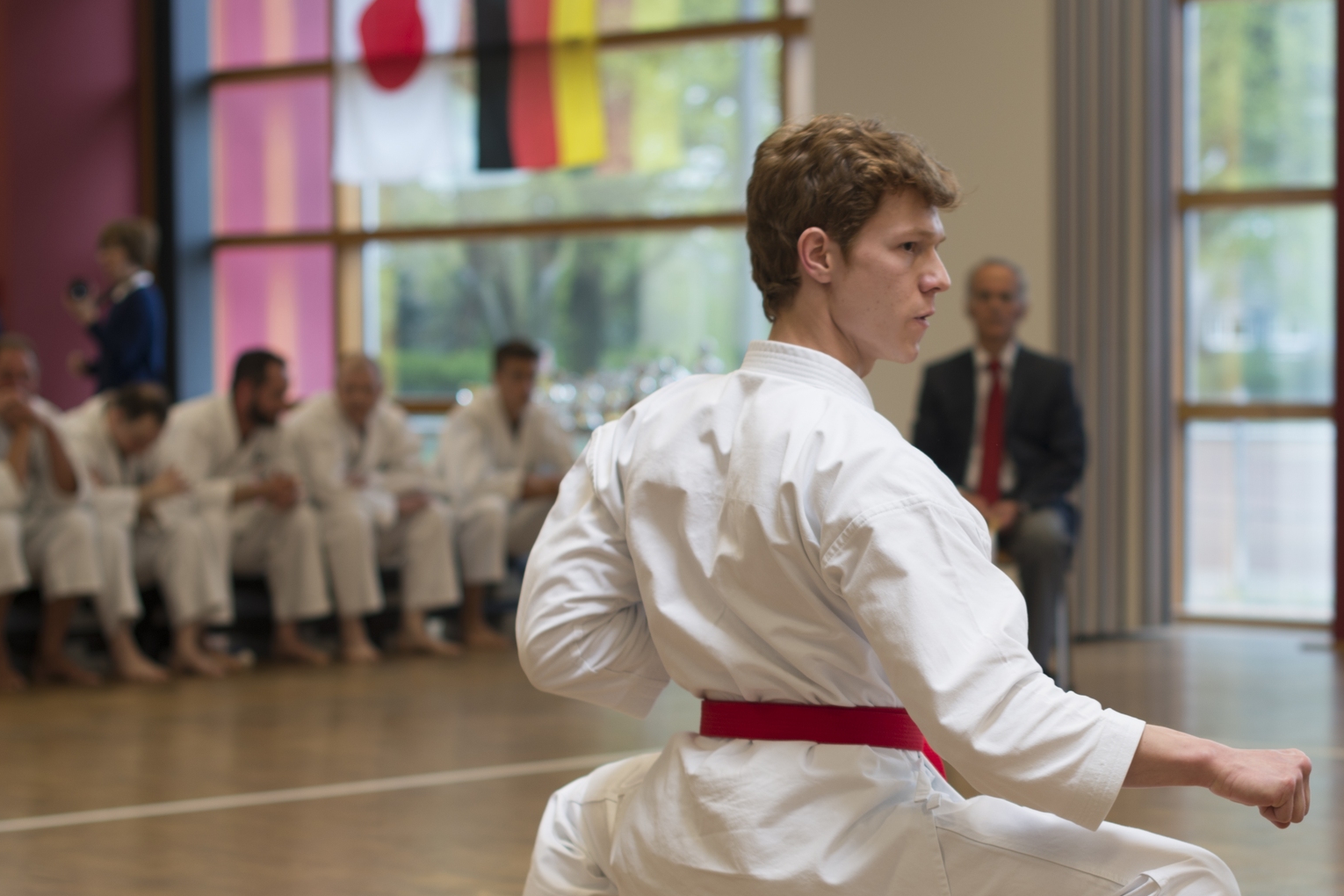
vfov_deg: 13.9
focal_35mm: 98
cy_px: 701
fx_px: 3658
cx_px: 891
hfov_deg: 20.7
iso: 100
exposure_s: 1/50
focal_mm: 50
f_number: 2.8
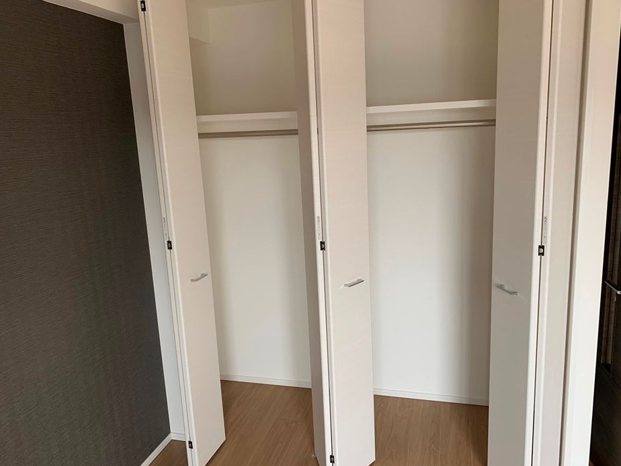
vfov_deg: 51.4
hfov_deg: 65.3
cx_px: 316
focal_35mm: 27
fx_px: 484
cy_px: 236
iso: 50
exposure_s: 1/121
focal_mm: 4.25
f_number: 1.8
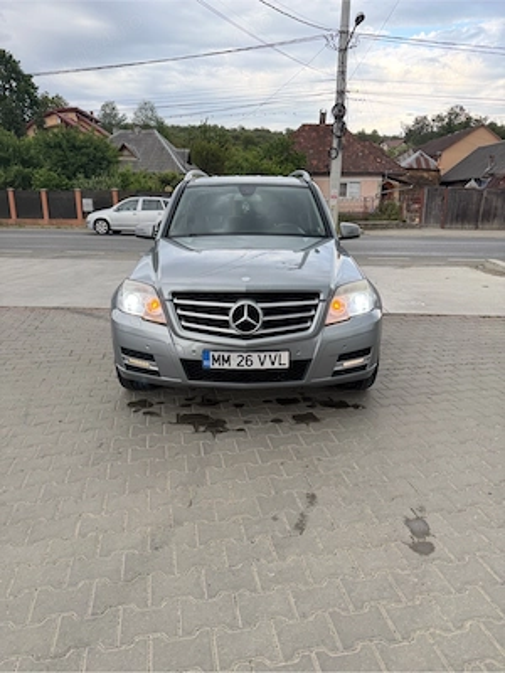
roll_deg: -0.8
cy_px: 336
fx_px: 467
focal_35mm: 24
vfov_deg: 71.6
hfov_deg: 56.8
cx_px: 252
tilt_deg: -16.2
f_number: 1.78
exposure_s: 1/193
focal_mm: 6.76
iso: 100
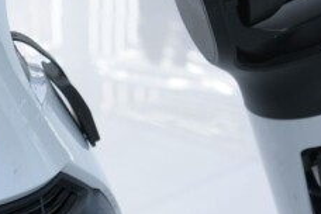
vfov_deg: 15.9
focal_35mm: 83
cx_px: -156
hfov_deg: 20.9
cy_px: 244
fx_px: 740
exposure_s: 1/125
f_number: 3.2
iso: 320
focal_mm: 18
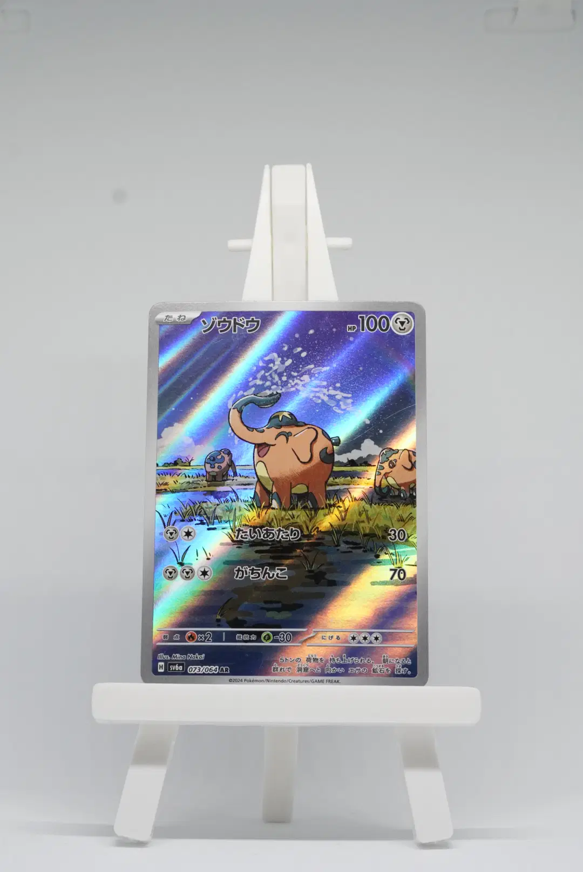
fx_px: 1819
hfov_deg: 18.2
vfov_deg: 27.0
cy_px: 436
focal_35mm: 75
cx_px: 292
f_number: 8
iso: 1600
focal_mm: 50
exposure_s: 1/125
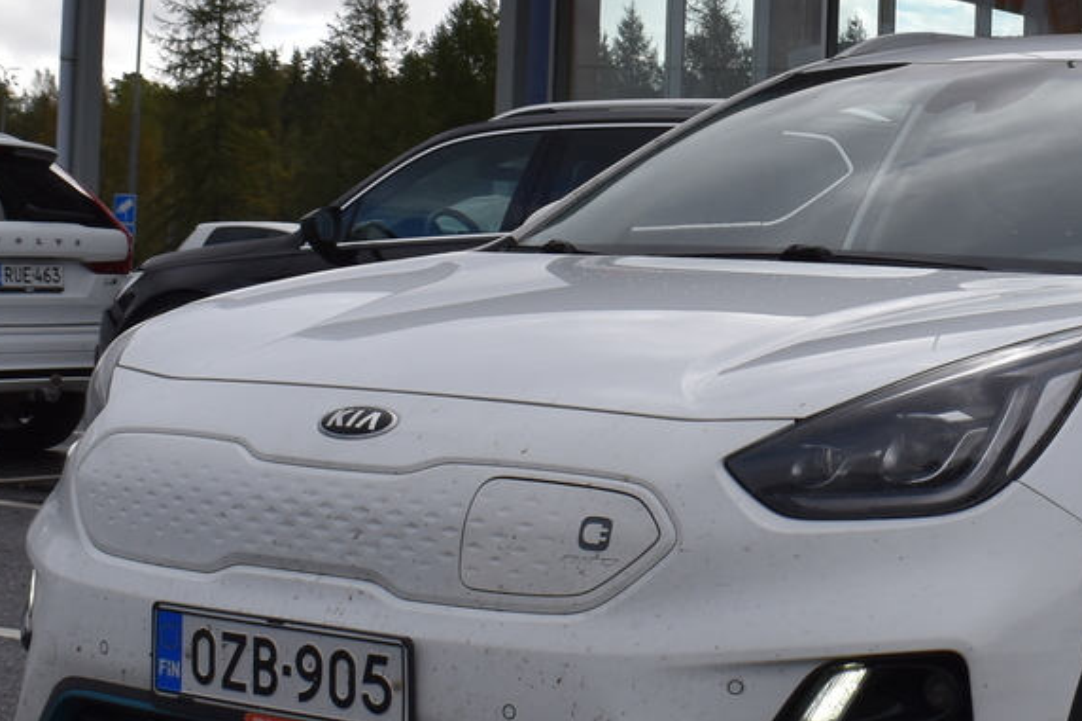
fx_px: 2554
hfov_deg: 23.4
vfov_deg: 16.0
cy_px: 259
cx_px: 931
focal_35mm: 85
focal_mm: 20
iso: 200
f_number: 8
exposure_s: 1/750
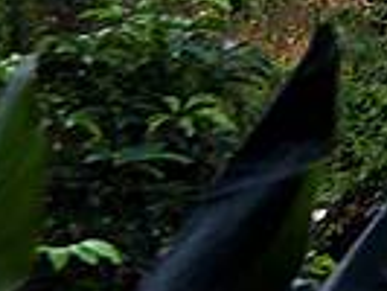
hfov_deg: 6.2
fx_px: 3357
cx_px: 1065
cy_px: -563
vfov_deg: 4.8
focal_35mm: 300
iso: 200
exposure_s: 1/500
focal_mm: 20
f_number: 5
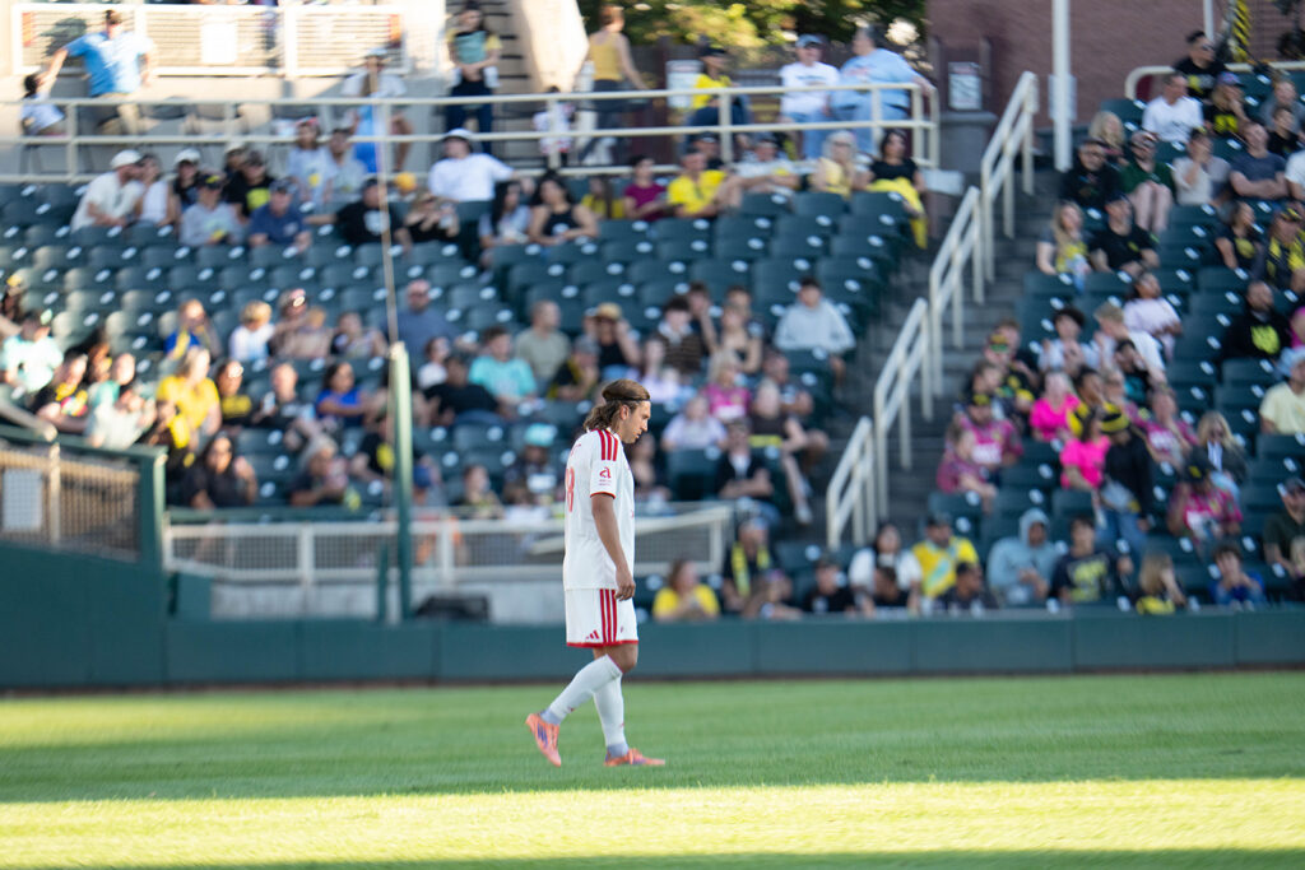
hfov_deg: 5.2
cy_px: 435
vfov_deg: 3.4
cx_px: 652
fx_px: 14501
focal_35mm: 400
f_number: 2.8
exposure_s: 1/2000
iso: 1000
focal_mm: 400
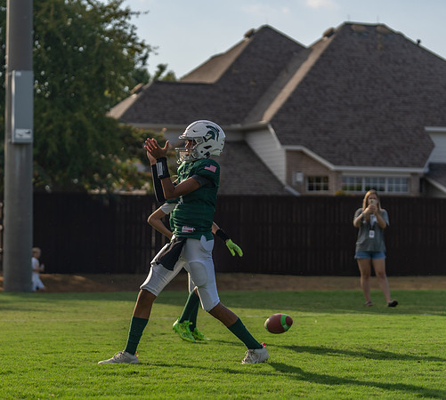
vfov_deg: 14.4
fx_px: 1588
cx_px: 179
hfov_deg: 16.0
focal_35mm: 115
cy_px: 211
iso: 100
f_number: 2.8
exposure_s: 1/2500
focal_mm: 90
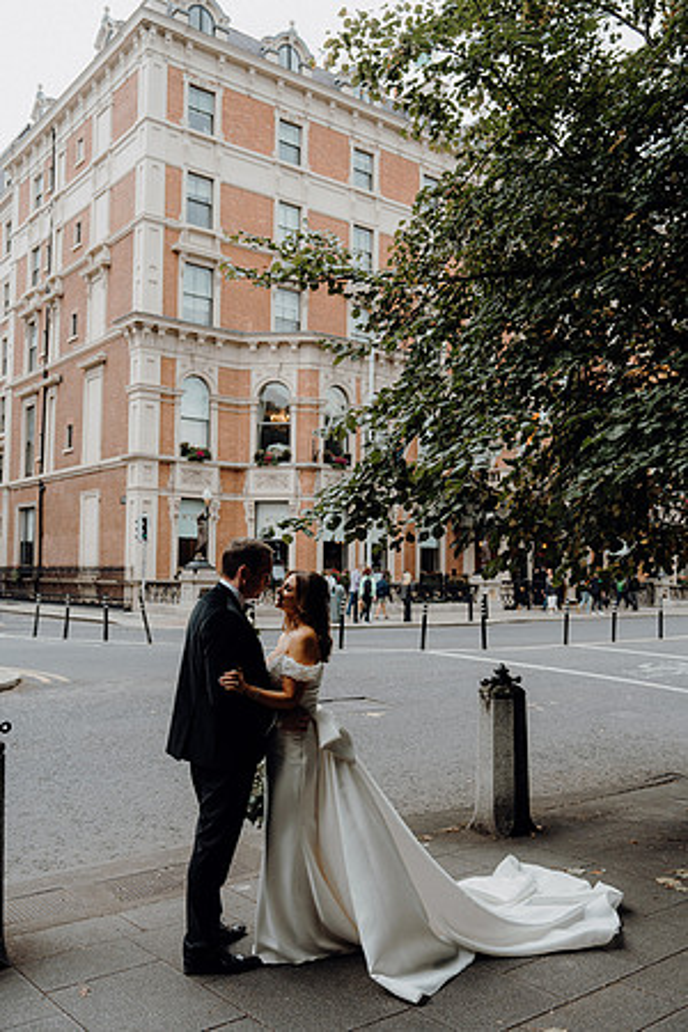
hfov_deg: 41.1
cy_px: 516
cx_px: 344
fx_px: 917
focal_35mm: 32
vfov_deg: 58.7
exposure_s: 1/250
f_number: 3.5
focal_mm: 32
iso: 200
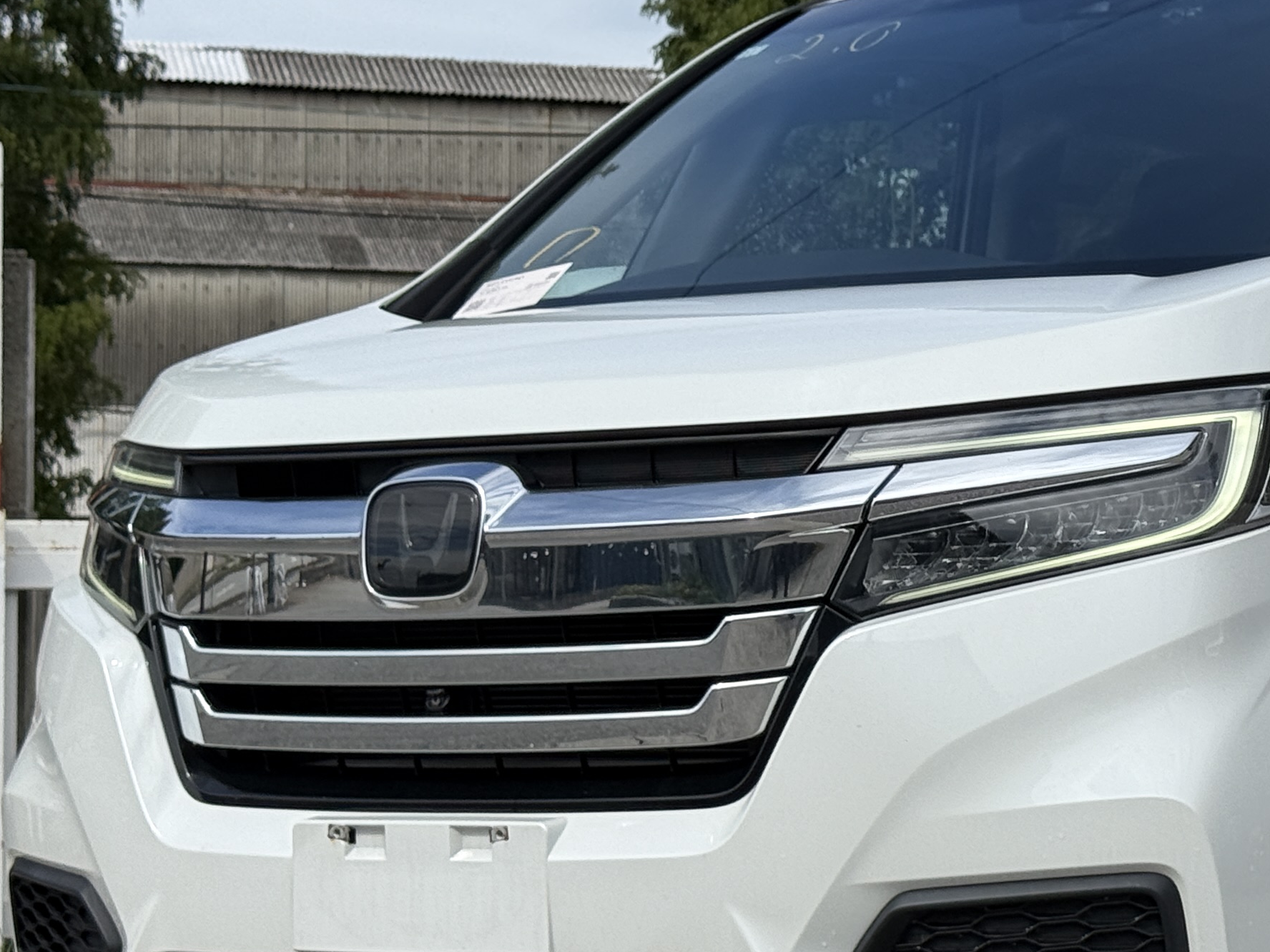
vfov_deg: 13.6
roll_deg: +0.0
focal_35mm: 109
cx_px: 1093
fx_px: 3999
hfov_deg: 17.8
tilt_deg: +2.3
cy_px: 482
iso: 64
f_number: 1.78
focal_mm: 6.76
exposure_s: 1/5587
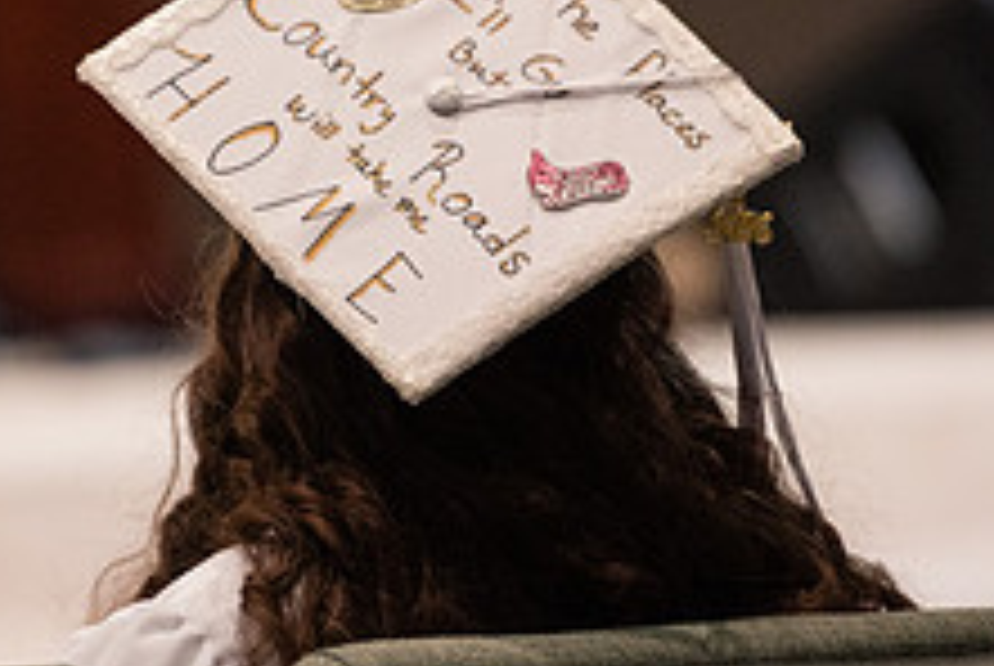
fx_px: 14487
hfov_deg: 3.9
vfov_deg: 2.6
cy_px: 205
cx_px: 414
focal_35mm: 524
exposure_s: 1/250
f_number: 2.8
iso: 800
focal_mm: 200
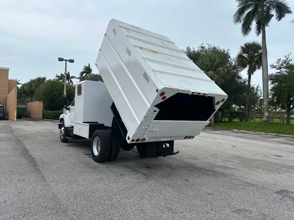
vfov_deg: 56.8
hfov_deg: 71.6
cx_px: 147
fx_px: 204
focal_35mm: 24
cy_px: 110
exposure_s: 1/1029
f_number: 1.78
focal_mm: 6.86
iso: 80
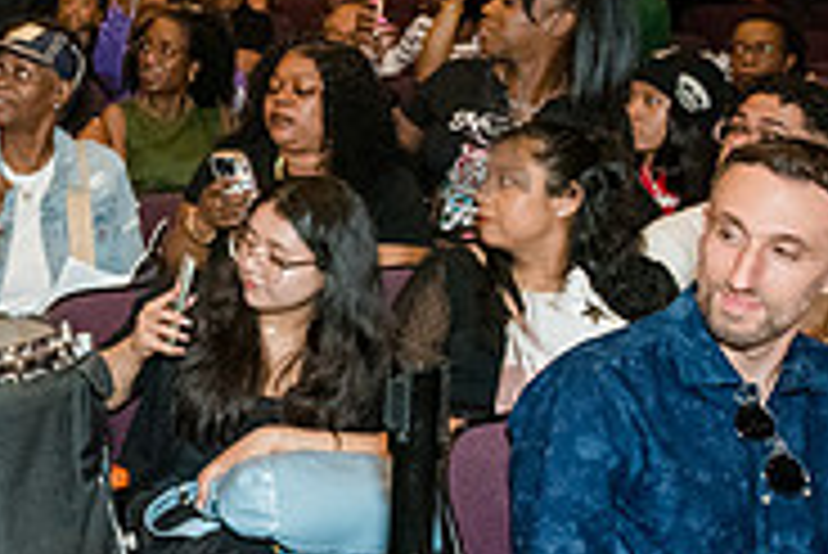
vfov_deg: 17.4
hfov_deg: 22.1
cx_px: -369
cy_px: 115
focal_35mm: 78
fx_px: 1795
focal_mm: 24
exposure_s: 1/200
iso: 5000
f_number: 4
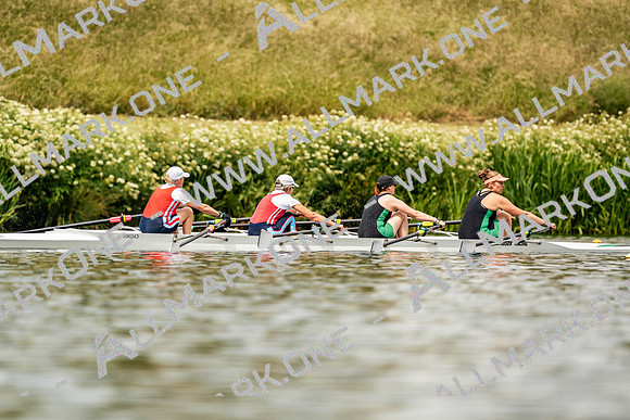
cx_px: 315
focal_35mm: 600
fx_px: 10502
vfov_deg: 2.3
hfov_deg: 3.4
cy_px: 210
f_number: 6.3
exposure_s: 1/2000
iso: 200
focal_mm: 600
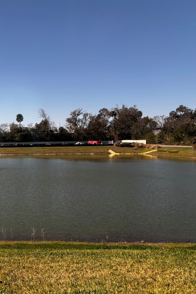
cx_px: 1
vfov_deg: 49.5
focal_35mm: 39
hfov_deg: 31.7
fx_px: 318
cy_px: 151
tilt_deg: -2.1
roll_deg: +0.1
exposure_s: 1/1876
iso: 50
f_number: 1.6
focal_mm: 5.96
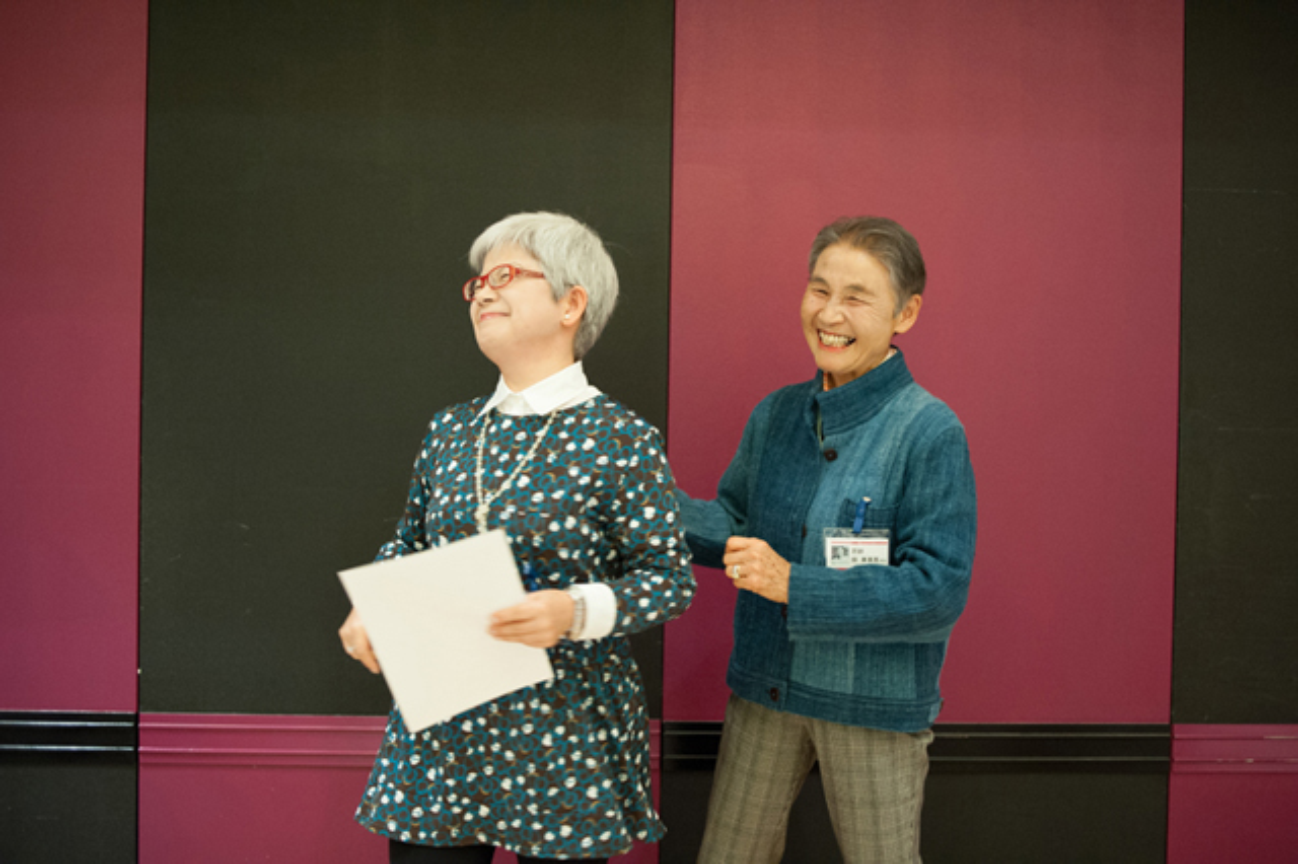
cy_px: 432
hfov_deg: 54.5
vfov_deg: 37.8
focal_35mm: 35
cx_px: 649
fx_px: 1261
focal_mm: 35
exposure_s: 1/100
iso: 2500
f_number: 2.8
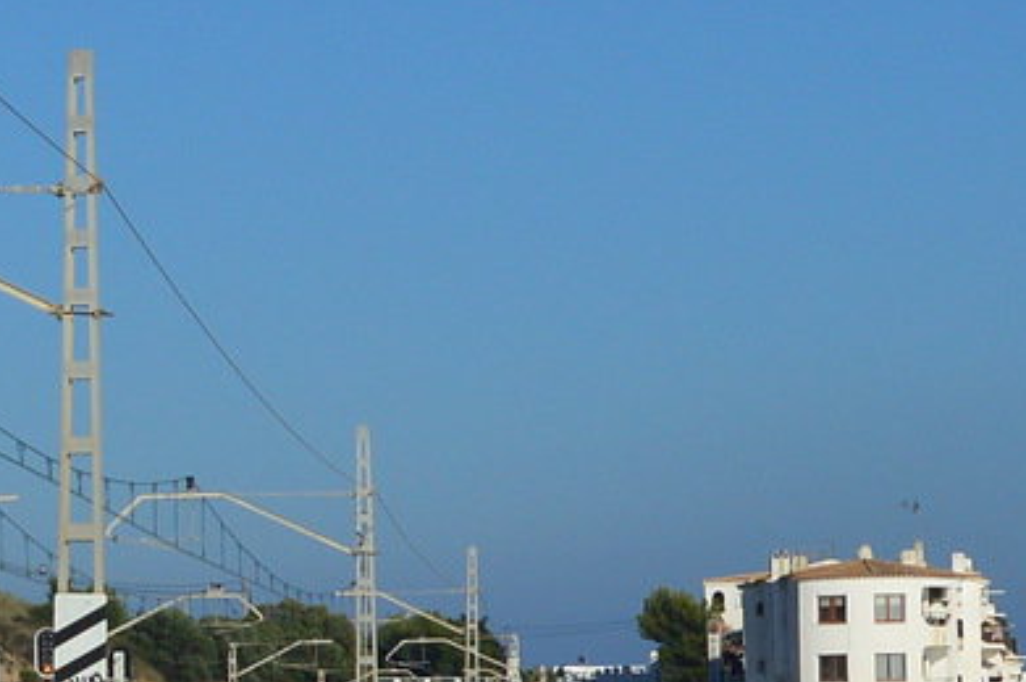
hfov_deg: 9.1
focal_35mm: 221
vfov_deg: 6.2
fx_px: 6293
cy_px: 573
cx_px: -430
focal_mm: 30
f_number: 7.1
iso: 100
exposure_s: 1/800
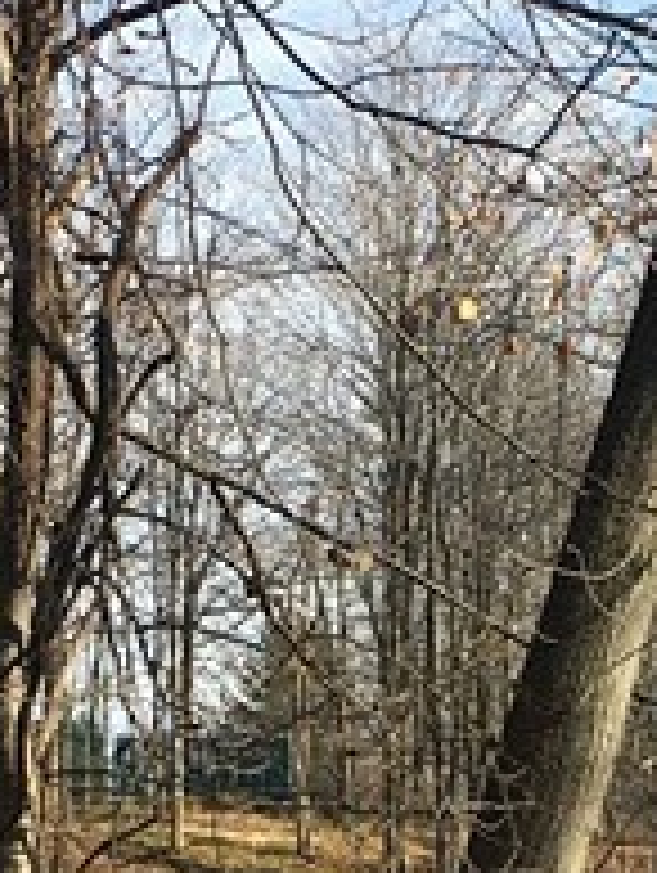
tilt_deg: -1.4
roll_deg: -0.1
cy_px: 1148
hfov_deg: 9.7
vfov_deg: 12.5
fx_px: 3863
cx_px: 626
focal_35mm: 153
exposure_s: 1/705
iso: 25
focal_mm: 4.15
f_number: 2.2
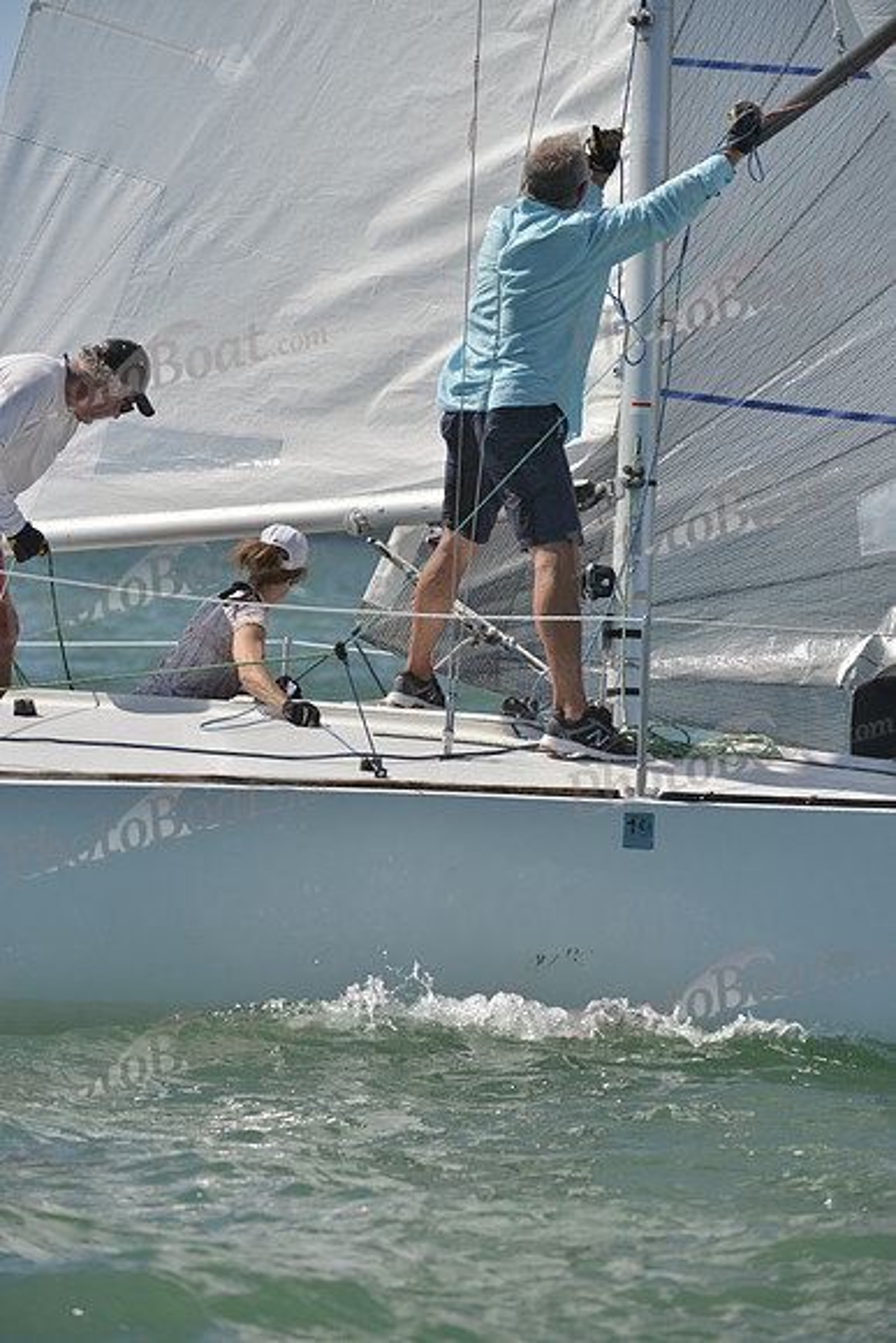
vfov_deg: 9.8
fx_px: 7835
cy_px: 672
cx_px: 448
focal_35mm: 210
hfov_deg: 6.5
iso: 200
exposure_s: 1/1600
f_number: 5.6
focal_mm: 210
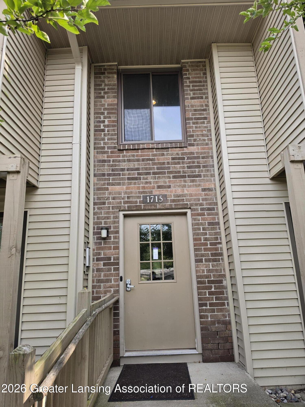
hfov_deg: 58.9
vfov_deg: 73.9
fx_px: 270
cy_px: 204
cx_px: 152
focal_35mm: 23
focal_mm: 6.5
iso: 25
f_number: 1.4
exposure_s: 1/359
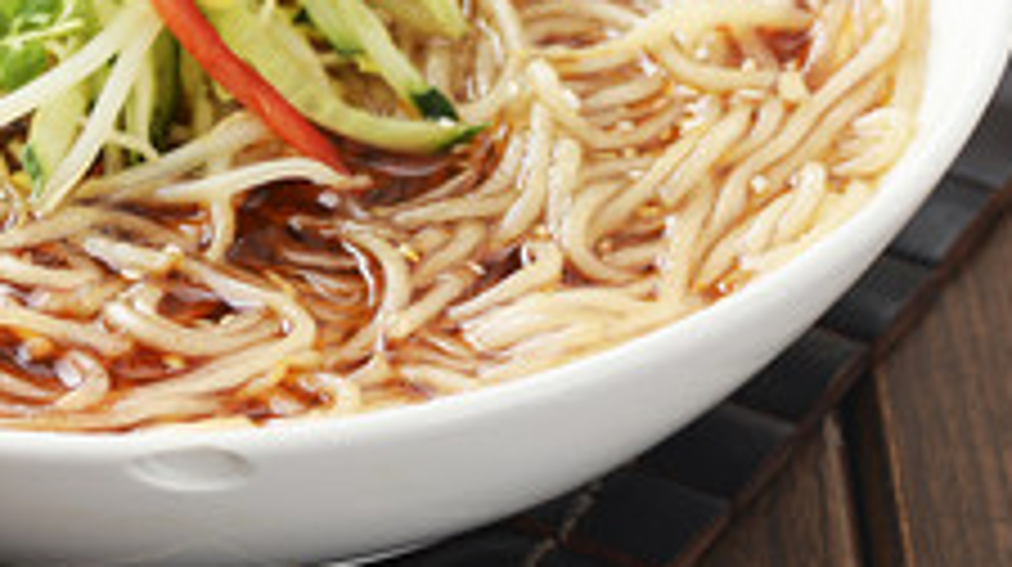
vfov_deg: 4.6
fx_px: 7077
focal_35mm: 264
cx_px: -88
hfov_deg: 8.1
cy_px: -112
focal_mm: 105
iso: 160
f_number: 7.1
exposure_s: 1/125
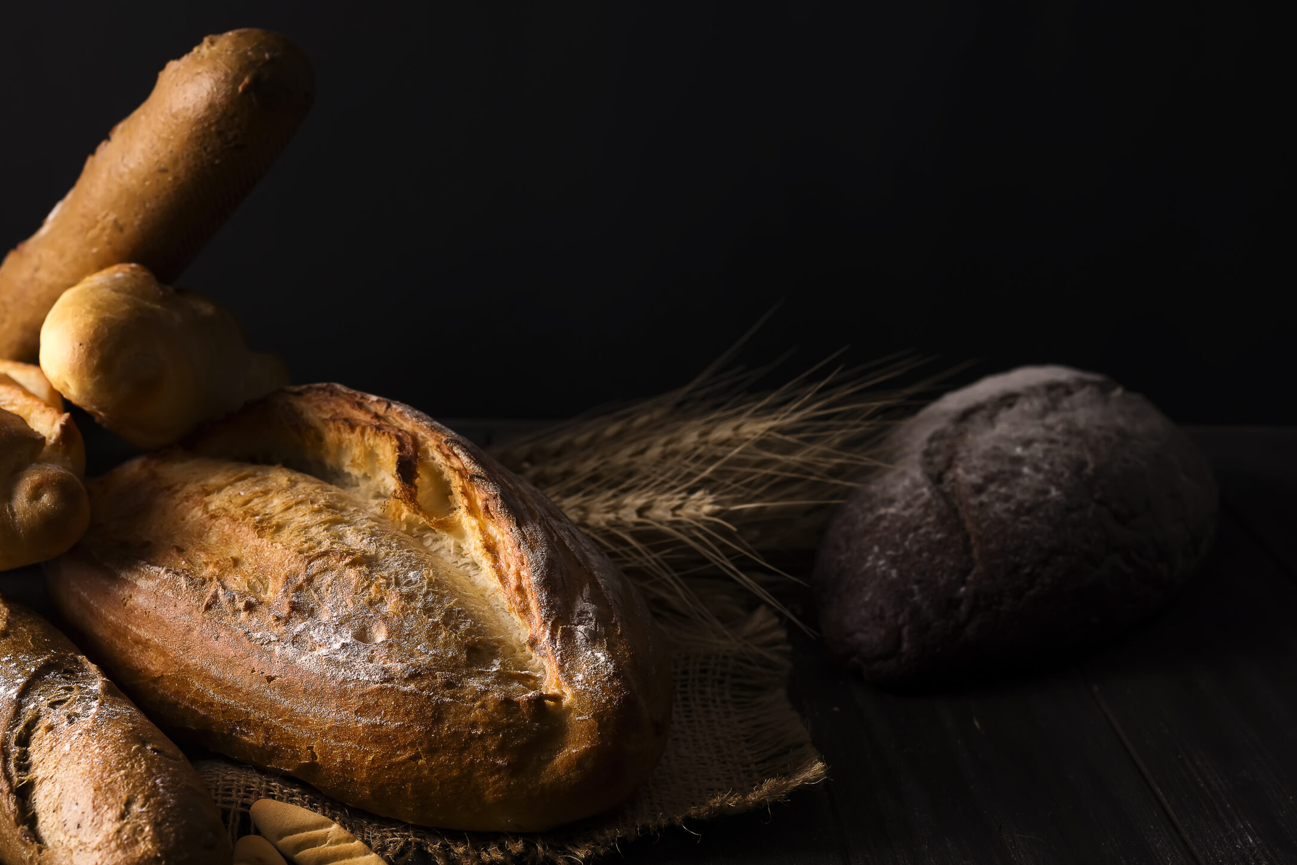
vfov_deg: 23.0
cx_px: 540
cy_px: 476
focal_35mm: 59
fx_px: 2126
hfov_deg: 33.9
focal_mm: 50
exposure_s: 1/80
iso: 100
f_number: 9
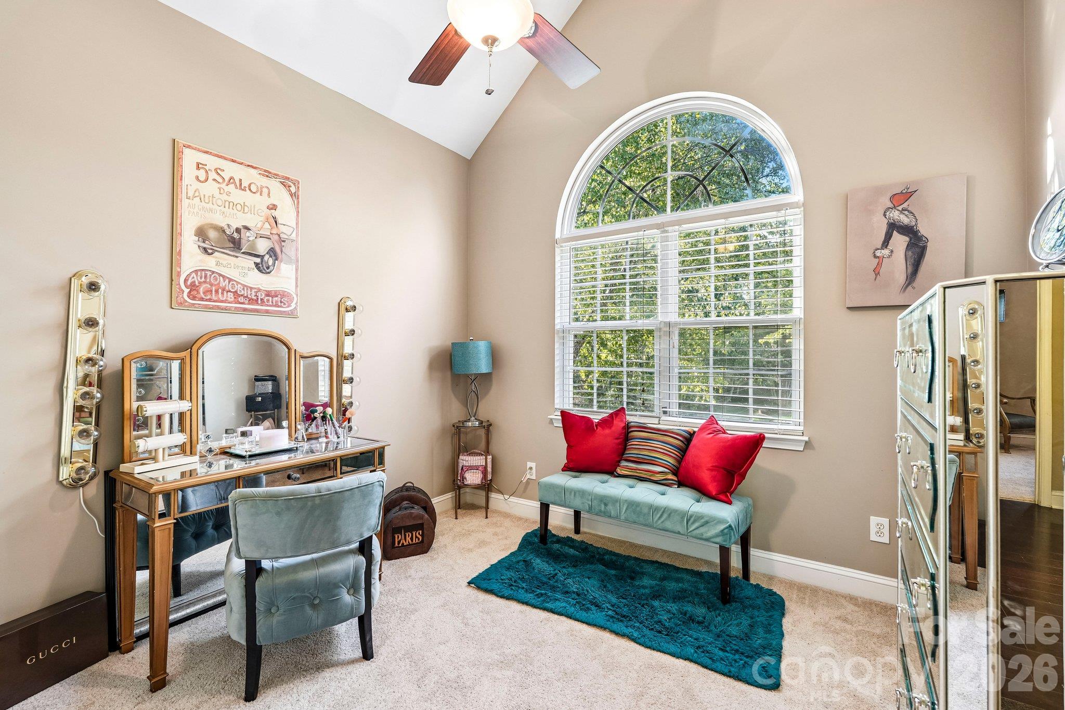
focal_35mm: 16
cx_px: 532
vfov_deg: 73.7
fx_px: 473
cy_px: 355
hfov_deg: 96.7
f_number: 8
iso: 400
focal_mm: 16
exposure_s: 1/5
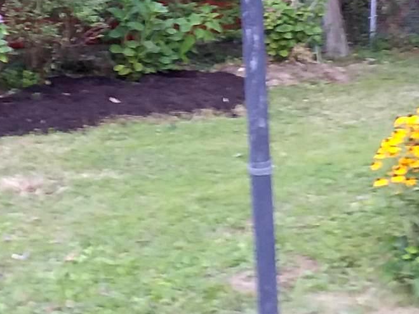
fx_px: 1089
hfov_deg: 21.7
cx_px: 165
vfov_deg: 16.0
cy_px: -18
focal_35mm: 90
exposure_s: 1/30
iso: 40
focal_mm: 2.47
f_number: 1.9
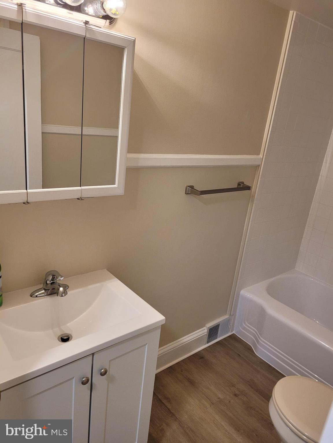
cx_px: 166
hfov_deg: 53.1
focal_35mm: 26
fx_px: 333
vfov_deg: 67.3
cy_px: 222
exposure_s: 1/120
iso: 200
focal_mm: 5.4
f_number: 1.8
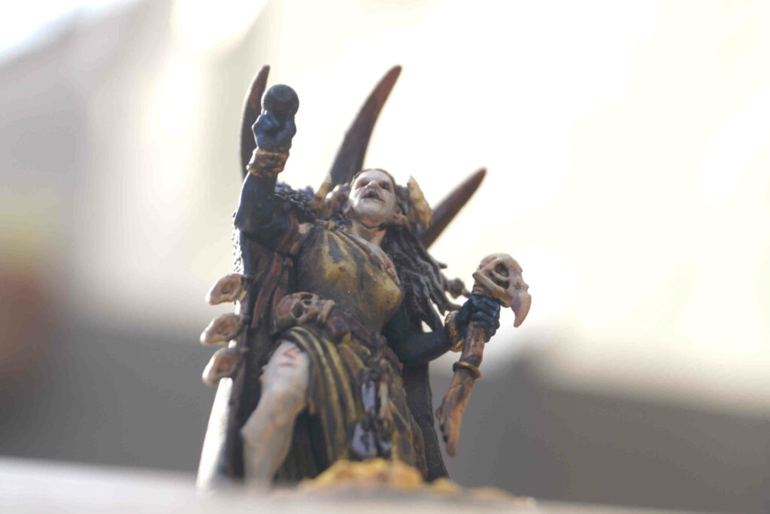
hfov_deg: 29.8
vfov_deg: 20.2
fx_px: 1445
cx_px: 385
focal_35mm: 68
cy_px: 257
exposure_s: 1/80
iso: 100
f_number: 8
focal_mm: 45
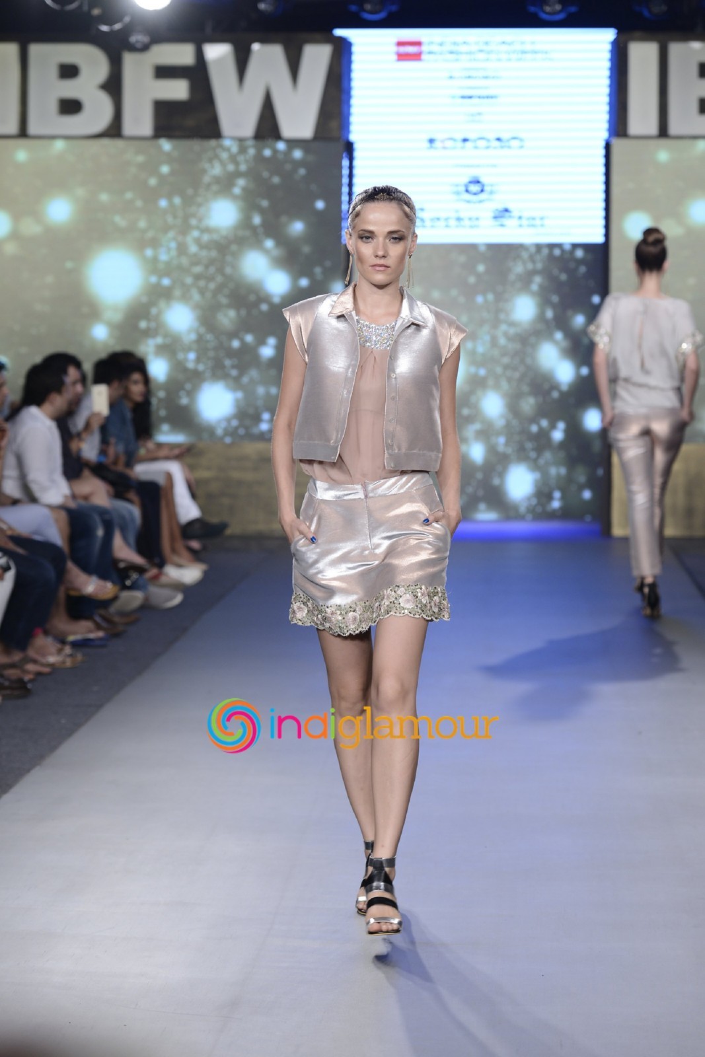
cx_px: 352
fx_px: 2937
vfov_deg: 20.4
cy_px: 528
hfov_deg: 13.7
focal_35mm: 100
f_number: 4.5
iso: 800
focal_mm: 100
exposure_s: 1/250
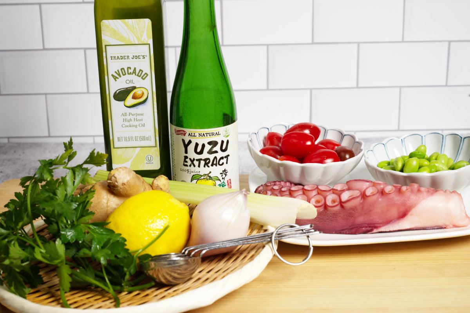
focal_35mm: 60
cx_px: 235
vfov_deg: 22.6
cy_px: 156
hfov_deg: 33.4
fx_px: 783
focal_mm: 60
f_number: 11
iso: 100
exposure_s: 1/100
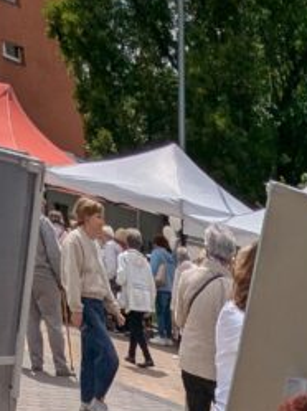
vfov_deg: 19.8
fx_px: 782
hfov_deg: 18.9
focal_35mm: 66
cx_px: 491
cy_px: 774
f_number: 2.2
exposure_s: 1/4902
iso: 48
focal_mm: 2.35
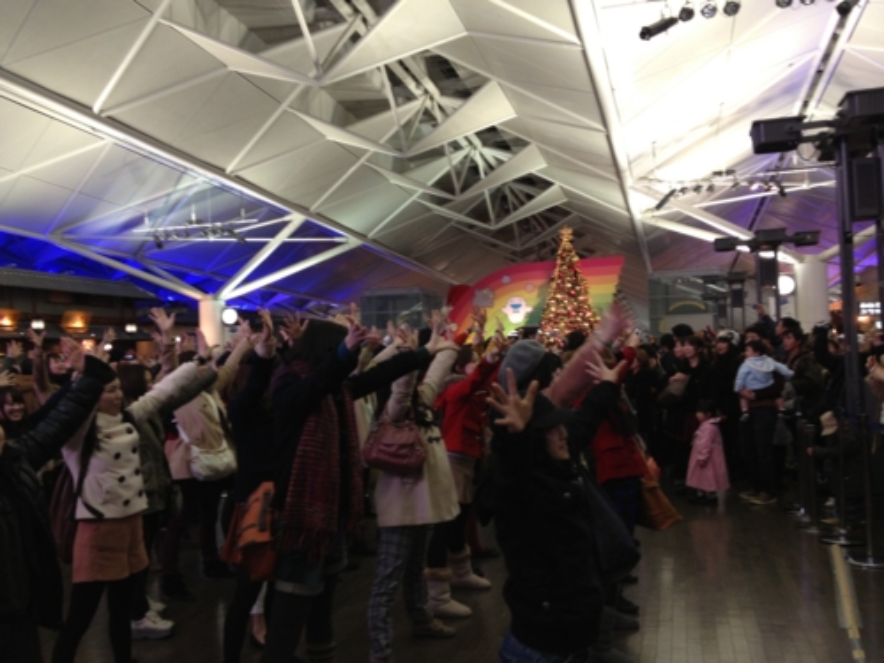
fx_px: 894
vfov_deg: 40.7
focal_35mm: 35
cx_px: 442
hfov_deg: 52.6
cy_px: 332
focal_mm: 4.28
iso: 80
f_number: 2.4
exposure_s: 1/20
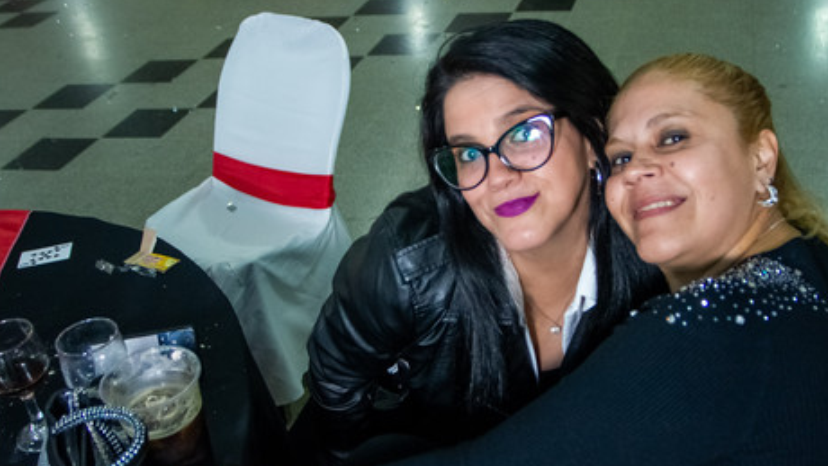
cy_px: 249
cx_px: 488
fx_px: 878
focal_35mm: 40
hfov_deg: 50.2
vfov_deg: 29.7
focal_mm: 17
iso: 2000
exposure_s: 1/100
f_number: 2.8
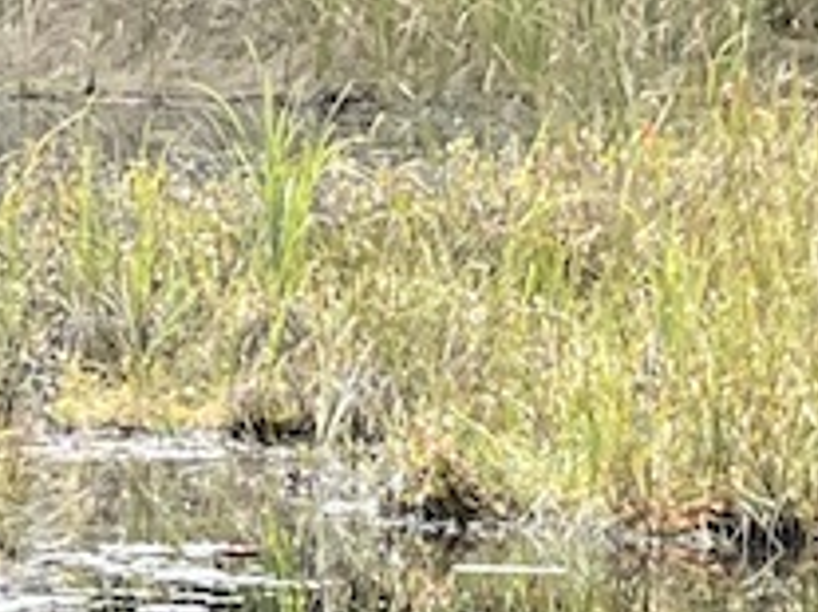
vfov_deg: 2.6
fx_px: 13178
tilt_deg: -6.2
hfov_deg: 3.5
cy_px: 1269
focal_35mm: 558
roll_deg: -0.6
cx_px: 1573
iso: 40
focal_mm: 9
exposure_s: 1/121
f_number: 2.8
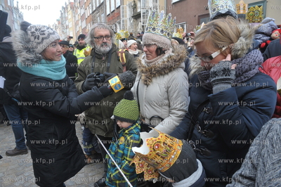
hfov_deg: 73.8
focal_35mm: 24
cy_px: 94
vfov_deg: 53.1
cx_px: 140
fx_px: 187
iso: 800
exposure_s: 1/160
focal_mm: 24
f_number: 6.3
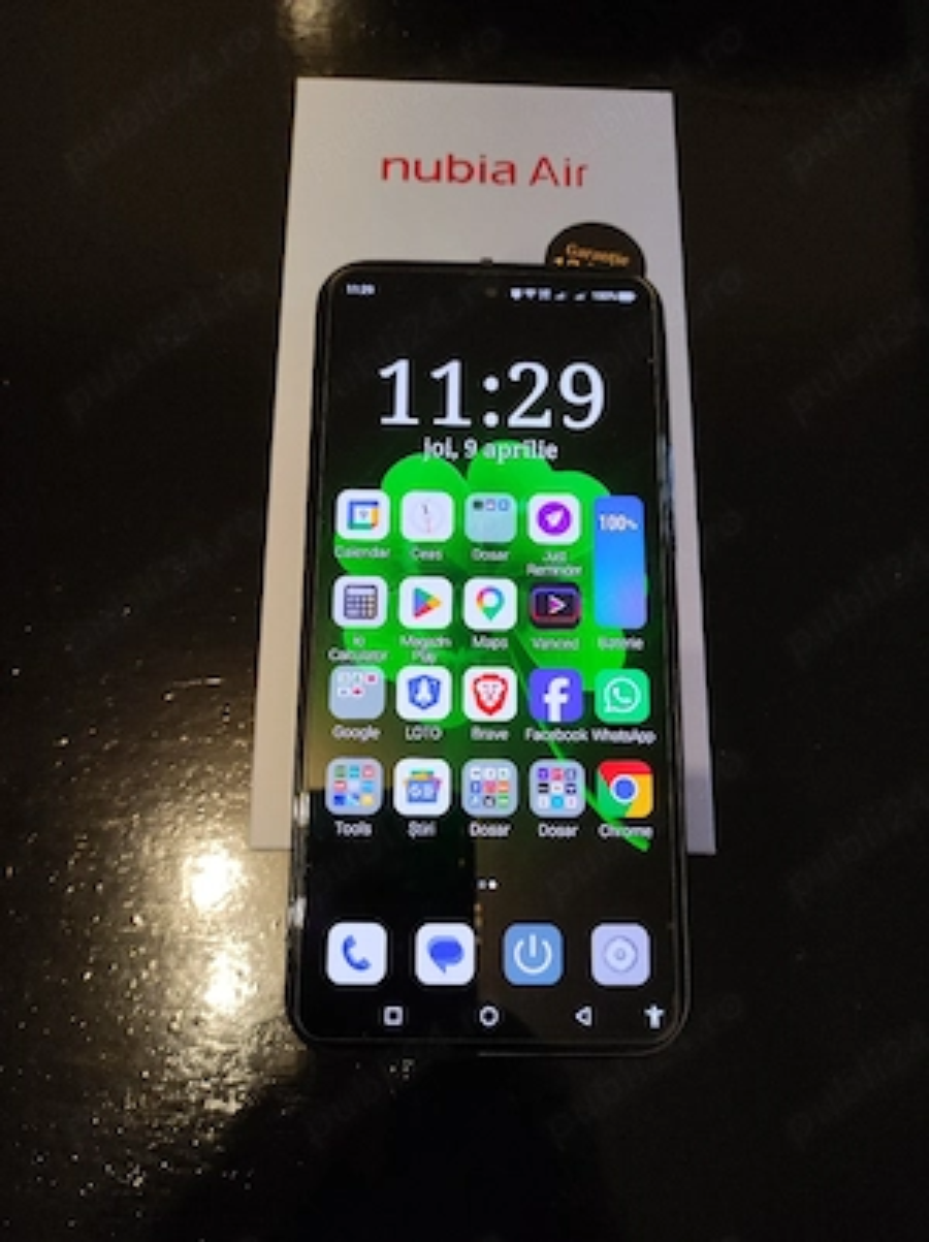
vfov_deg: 69.4
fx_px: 896
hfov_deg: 54.8
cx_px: 464
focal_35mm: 25
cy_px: 621
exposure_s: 1/50
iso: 430
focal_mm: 4.7
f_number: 1.79
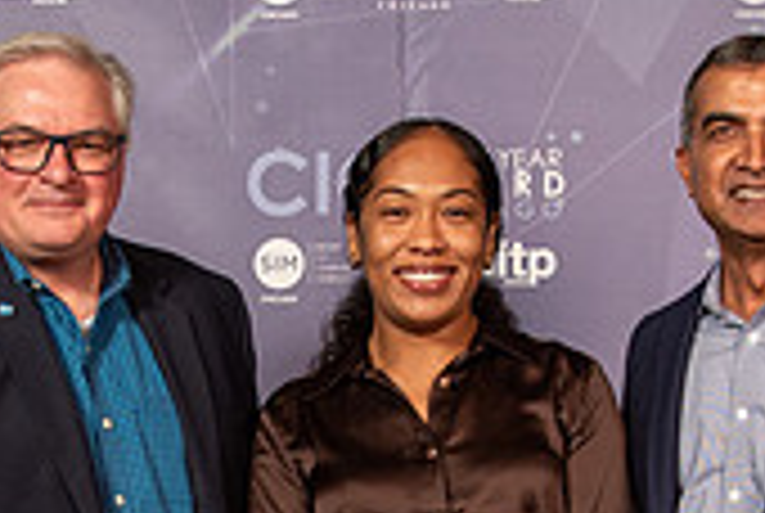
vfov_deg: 12.1
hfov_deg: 18.2
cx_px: 281
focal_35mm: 112
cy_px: 579
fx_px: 2384
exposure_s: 1/125
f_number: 4
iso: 400
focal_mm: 27
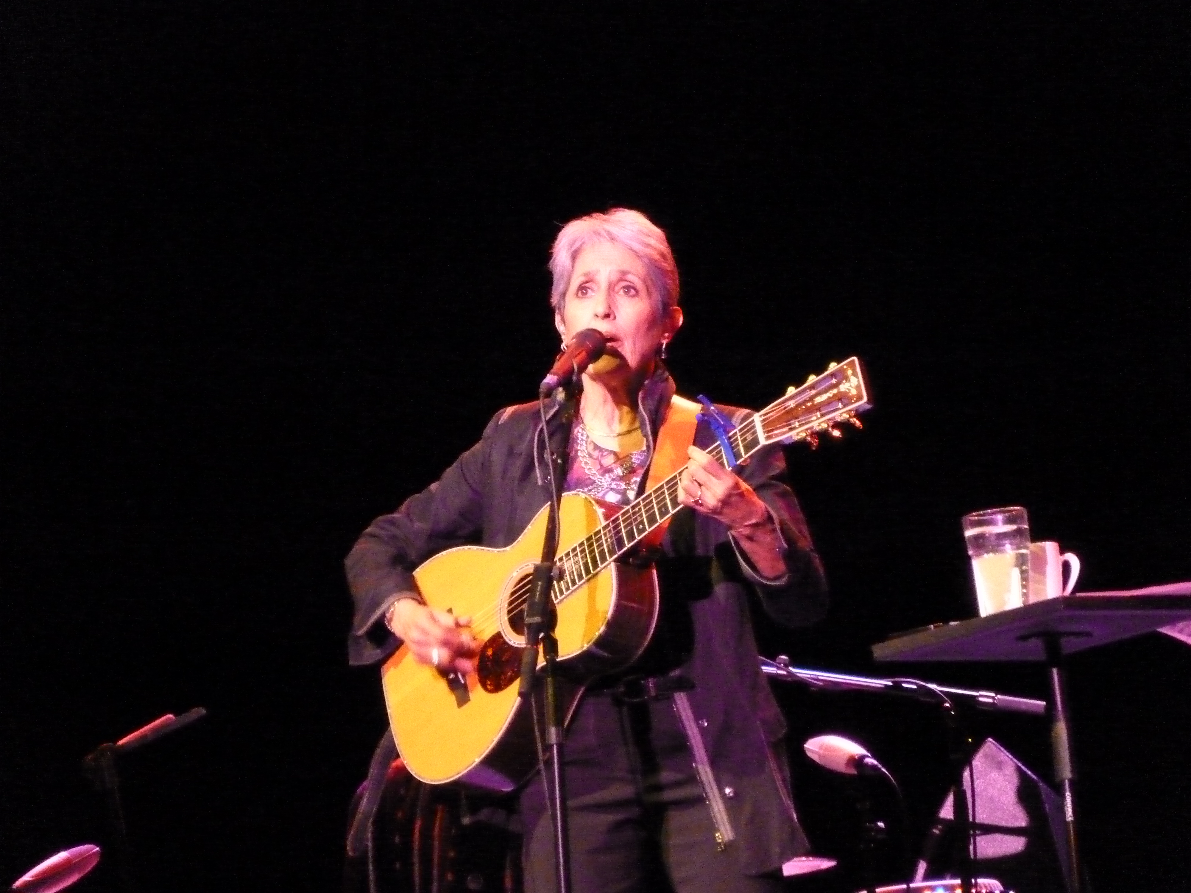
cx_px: 596
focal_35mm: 200
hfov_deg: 9.9
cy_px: 446
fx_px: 6881
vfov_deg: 7.4
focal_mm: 36
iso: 1600
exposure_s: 1/15
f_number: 5.9
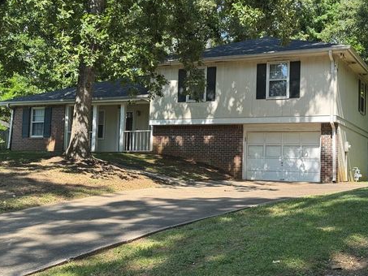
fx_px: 564
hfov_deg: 36.2
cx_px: 187
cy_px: 129
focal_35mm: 53
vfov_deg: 27.5
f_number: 1.78
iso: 64
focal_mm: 6.76
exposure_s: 1/1011
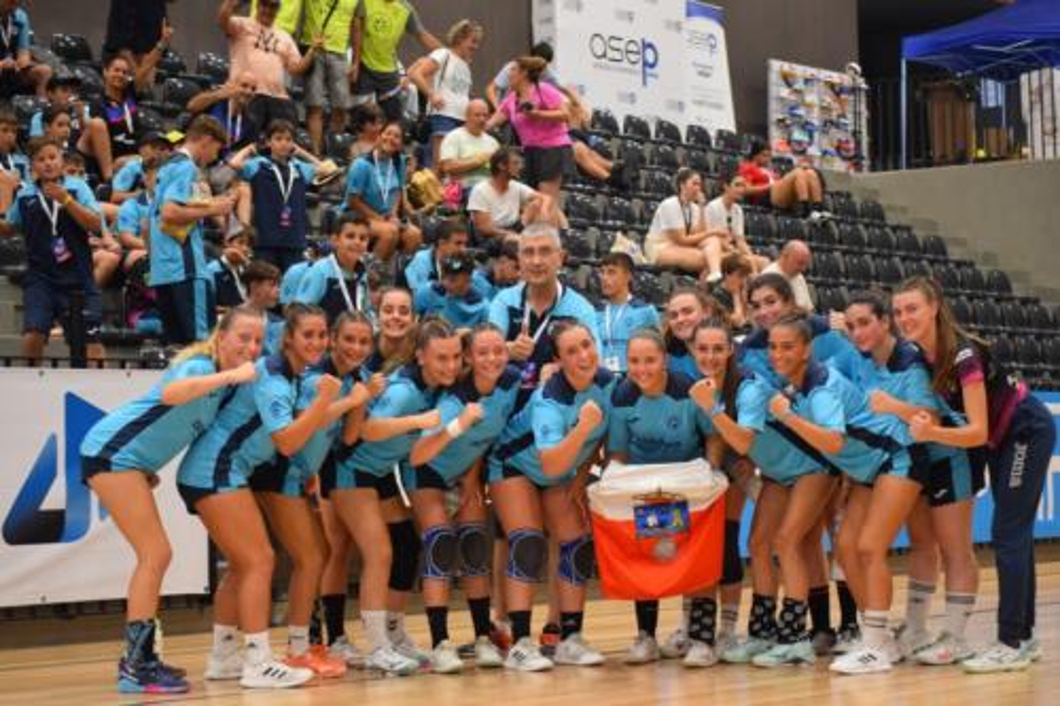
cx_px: 530
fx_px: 2428
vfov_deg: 16.5
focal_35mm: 82
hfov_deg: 24.6
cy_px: 353
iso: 3200
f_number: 4
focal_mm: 55
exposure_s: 1/200
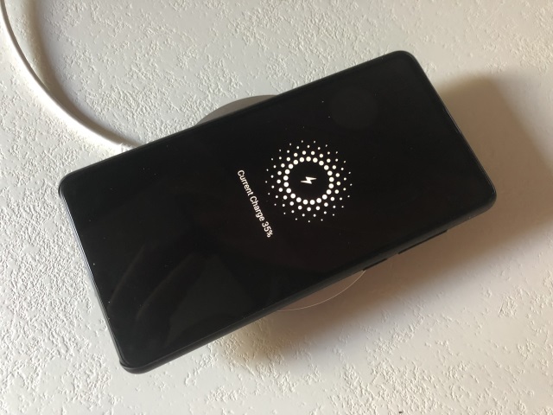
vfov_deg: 48.2
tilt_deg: -75.5
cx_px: 276
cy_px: 208
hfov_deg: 61.7
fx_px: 463
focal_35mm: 29
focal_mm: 4.15
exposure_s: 1/17
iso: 50
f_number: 2.2
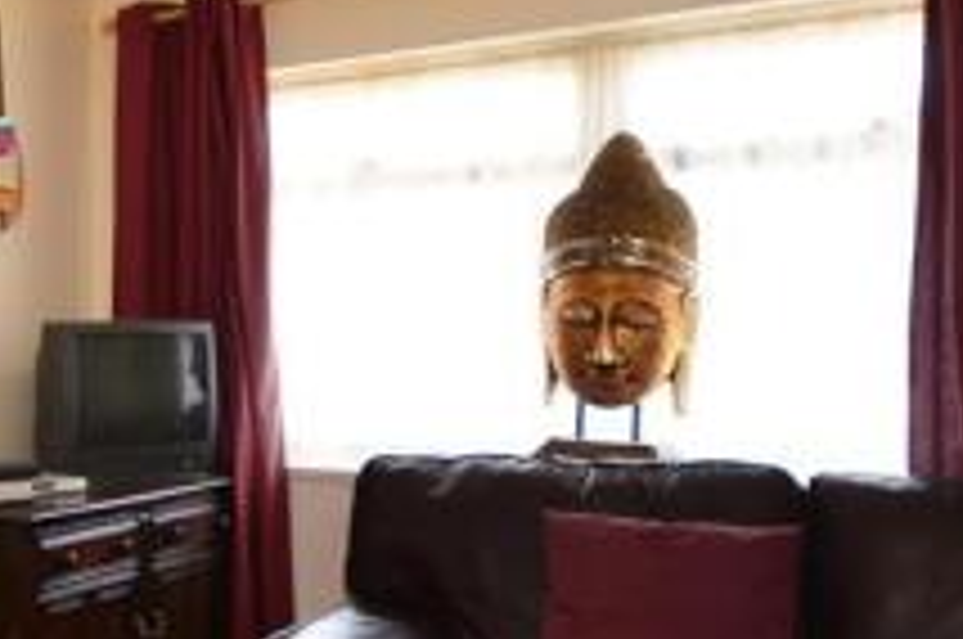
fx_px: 1229
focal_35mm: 46
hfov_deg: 34.5
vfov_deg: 29.1
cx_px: -184
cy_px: 302
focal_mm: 10
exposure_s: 1/40
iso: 200
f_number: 5
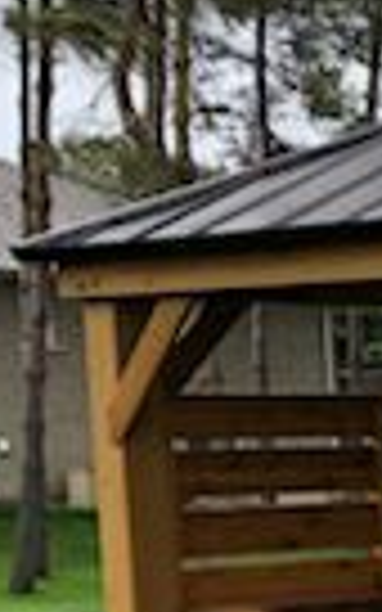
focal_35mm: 140
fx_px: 2332
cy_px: 756
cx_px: 872
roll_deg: -0.7
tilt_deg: -9.8
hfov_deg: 8.6
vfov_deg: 14.4
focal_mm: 3.99
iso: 32
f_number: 1.8
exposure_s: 1/120
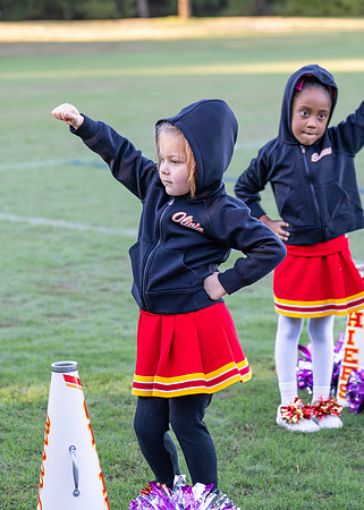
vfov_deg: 17.3
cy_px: 227
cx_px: 151
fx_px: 1680
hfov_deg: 12.4
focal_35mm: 116
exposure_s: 1/1600
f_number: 2.8
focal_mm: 70
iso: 1600
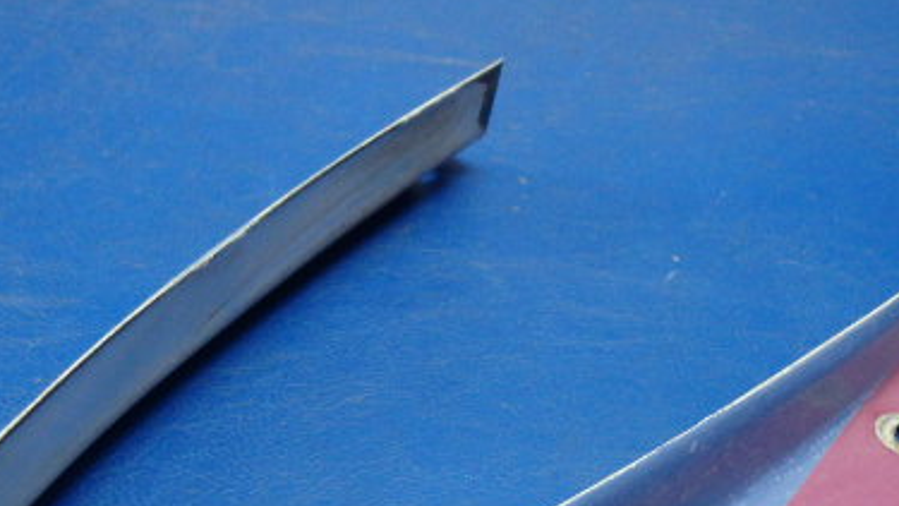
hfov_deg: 39.7
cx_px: 364
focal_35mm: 52
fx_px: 1240
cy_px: 571
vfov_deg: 21.7
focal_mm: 5
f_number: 3.9
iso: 500
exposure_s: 1/30
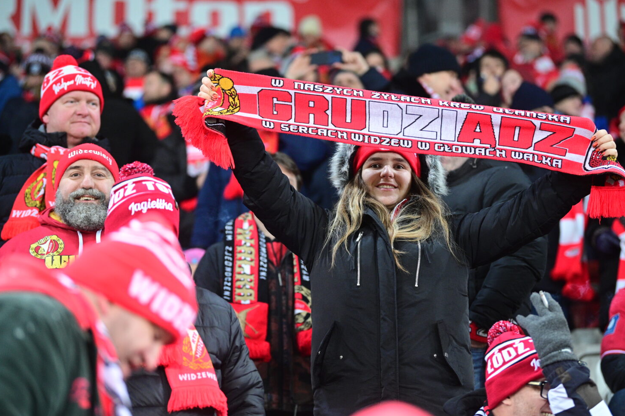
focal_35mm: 128
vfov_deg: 10.7
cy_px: 205
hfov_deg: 16.0
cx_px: 326
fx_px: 2221
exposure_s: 1/500
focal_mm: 122
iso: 4000
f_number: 2.8
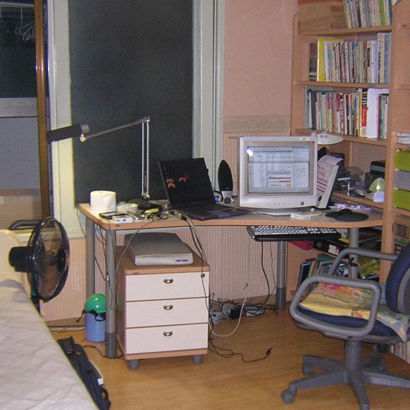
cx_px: 248
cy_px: 223
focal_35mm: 54
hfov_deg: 31.5
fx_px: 724
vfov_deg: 31.6
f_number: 2.6
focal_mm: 4.7
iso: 347
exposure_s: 1/60.1
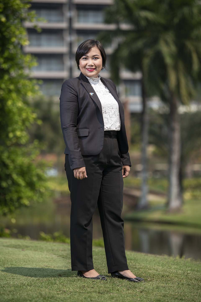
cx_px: 100
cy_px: 151
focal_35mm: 145
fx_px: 1214
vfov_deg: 14.2
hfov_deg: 9.5
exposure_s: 1/200
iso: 50
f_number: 2.8
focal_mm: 145
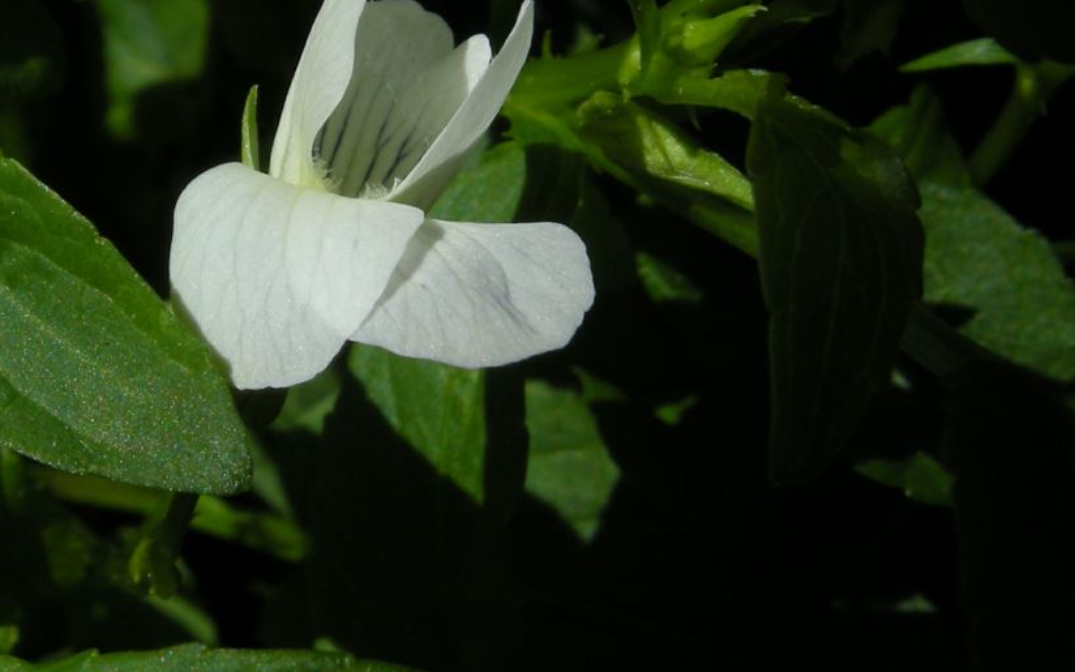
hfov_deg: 22.9
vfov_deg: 14.5
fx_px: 2637
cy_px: 288
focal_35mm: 90
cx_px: 356
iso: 64
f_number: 6.8
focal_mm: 7.5
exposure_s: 1/335
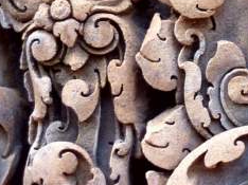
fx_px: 1274
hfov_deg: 10.6
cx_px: 398
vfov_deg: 8.2
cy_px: -64
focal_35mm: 178
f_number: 3.8
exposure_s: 1/40
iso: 200
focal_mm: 8.5
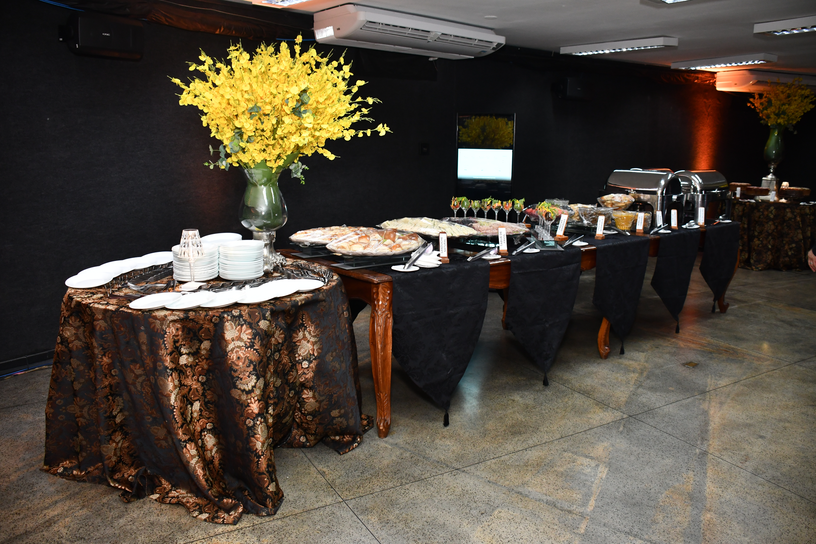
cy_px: 272
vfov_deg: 47.9
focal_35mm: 27
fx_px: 612
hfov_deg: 67.4
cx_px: 408
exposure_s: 1/125
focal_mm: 18
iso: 800
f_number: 3.5
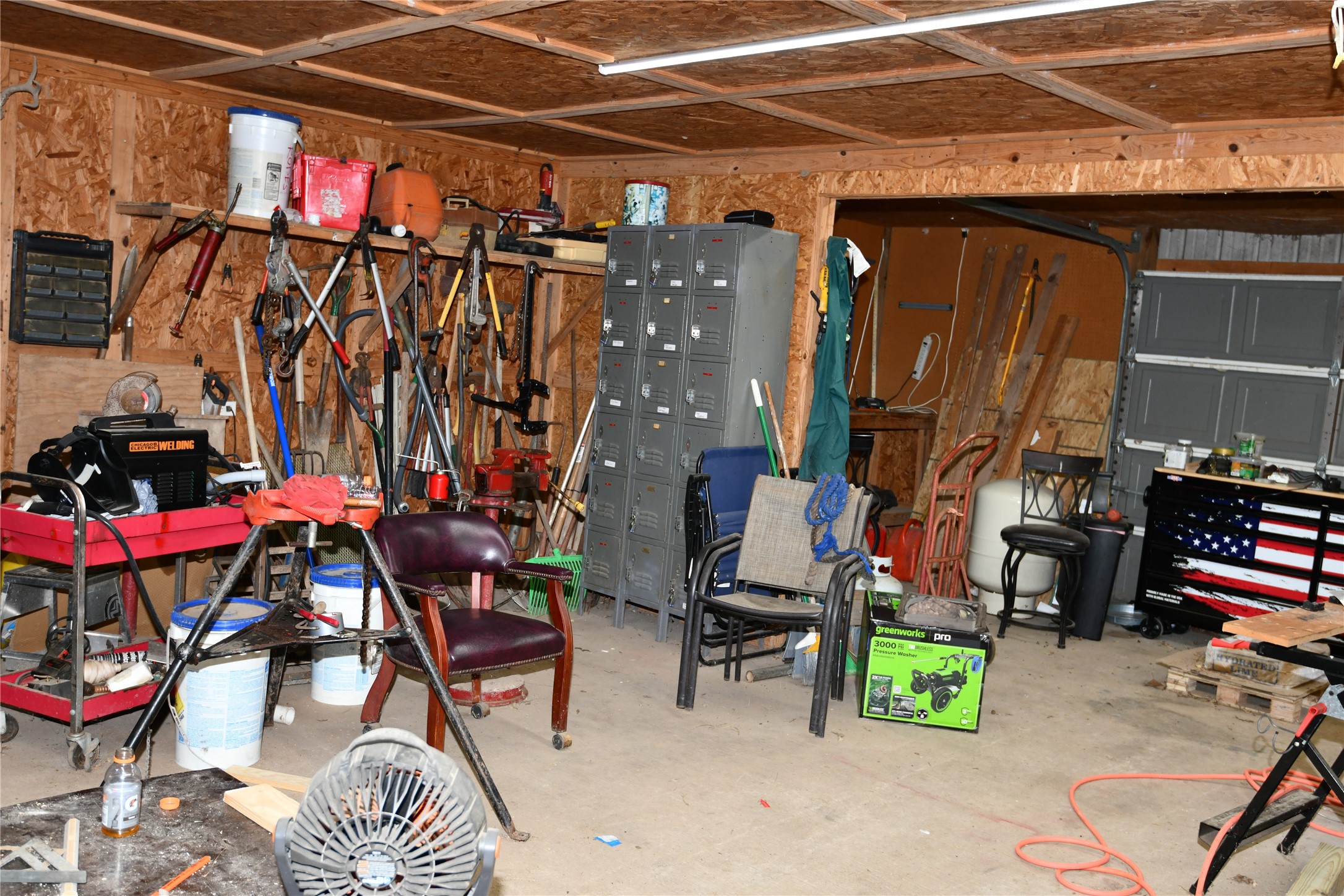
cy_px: 448
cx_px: 672
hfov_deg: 60.3
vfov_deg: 42.3
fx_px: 1157
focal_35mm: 31
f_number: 4
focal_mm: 26
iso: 400
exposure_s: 1/60
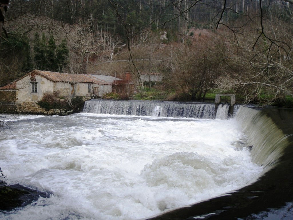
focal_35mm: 38
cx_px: 146
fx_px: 322
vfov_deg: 37.7
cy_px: 110
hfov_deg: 49.0
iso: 50
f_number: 4.5
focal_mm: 6.7
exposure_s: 1/160
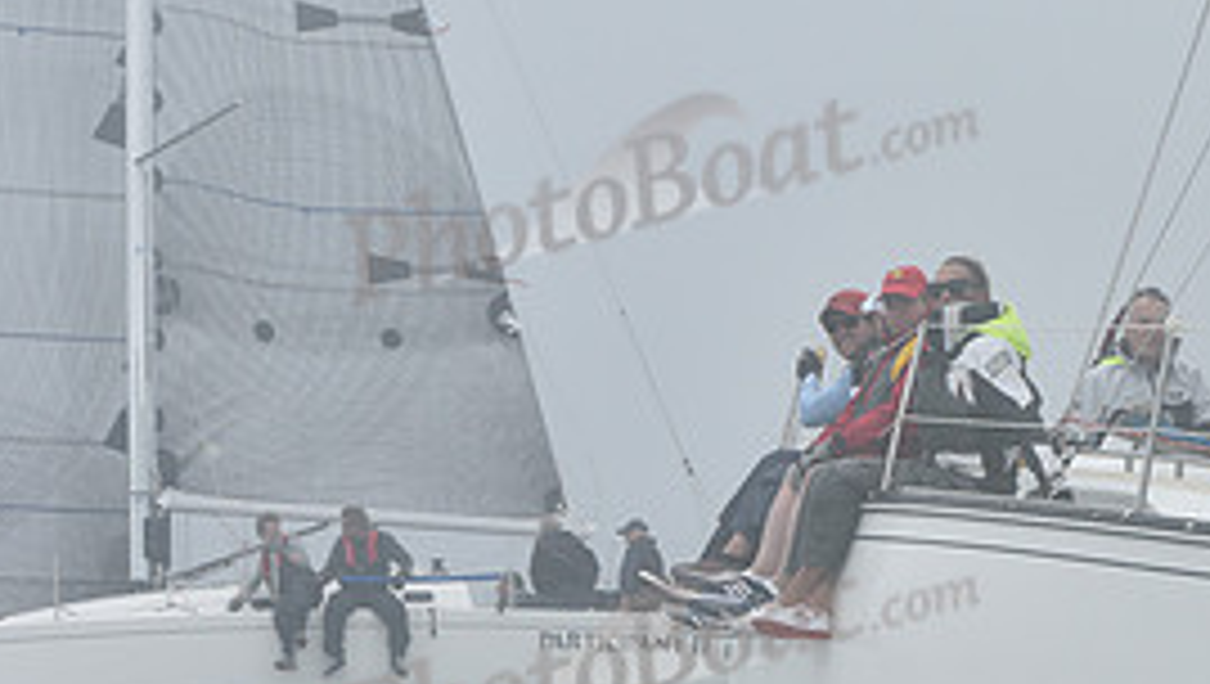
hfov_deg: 10.5
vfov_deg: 6.0
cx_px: 1214
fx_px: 6520
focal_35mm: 203
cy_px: 358
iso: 250
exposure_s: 1/800
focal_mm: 90
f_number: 9
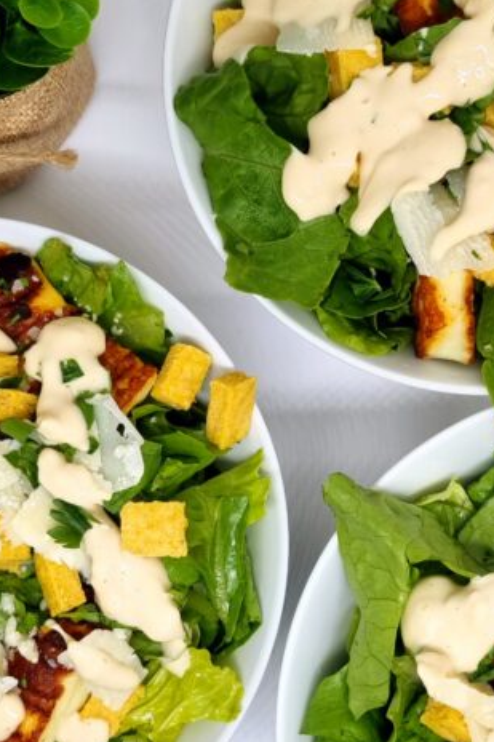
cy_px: 448
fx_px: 721
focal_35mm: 35
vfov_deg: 54.0
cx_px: 171
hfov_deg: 37.5
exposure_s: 1/100
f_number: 1.8
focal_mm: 5.4
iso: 50
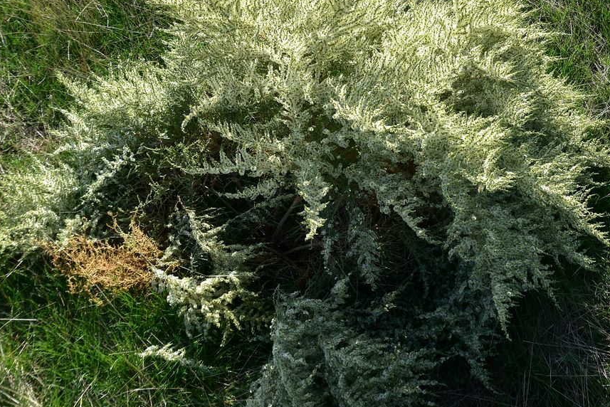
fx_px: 831
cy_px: 130
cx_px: 331
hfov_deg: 40.3
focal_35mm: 49
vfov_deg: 27.3
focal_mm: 20
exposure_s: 1/500
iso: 320
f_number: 8
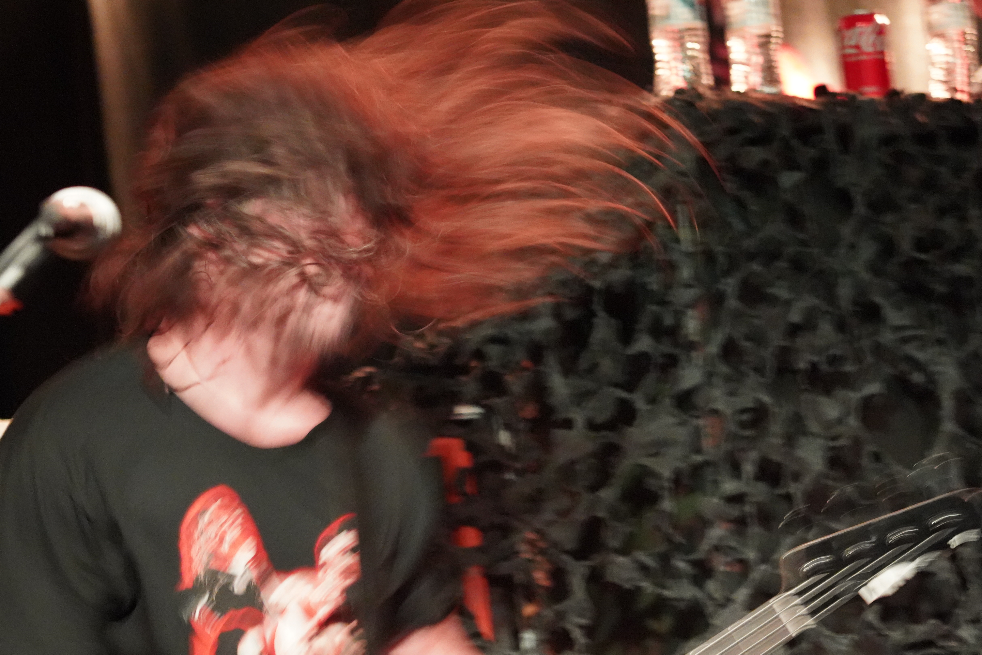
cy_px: 353
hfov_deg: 15.8
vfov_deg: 10.5
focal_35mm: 130
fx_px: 3546
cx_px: 432
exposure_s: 1/15
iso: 12800
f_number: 4
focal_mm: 105
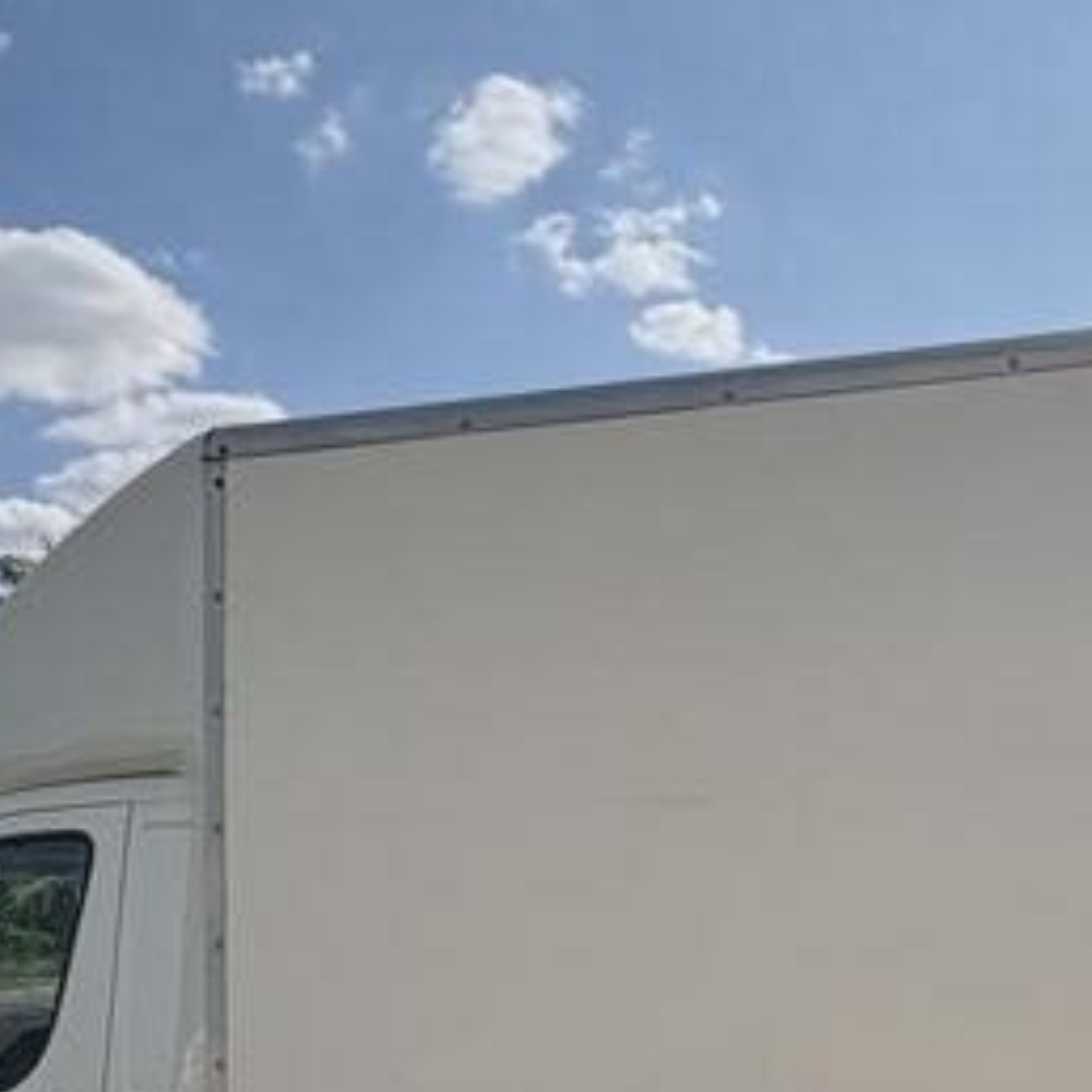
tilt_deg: +11.7
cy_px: 847
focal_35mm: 43
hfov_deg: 38.1
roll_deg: -1.5
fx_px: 1535
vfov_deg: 38.0
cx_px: 830
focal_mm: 2.22
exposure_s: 1/2874
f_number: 2.2
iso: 50
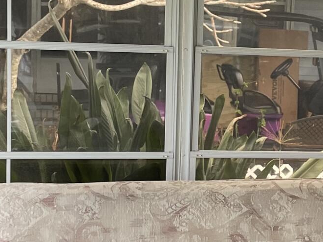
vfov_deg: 12.5
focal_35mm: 118
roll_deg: -2.3
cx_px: 347
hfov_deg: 16.2
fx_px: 1101
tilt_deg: -7.8
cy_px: 163
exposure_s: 1/121
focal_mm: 4.2
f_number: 1.6
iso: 64
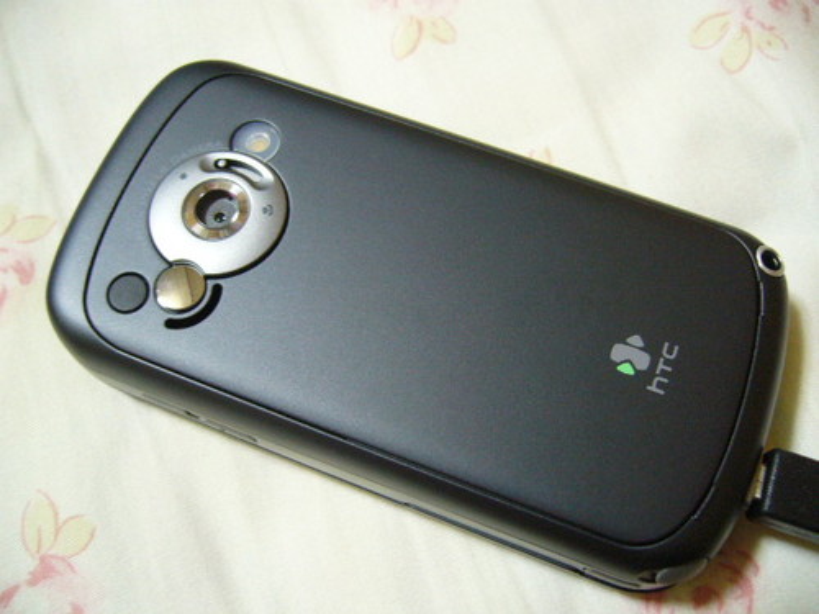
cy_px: 307
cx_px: 410
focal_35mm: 35
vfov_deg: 40.7
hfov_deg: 52.6
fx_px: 828
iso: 200
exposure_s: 1/8
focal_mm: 5.8
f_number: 2.8
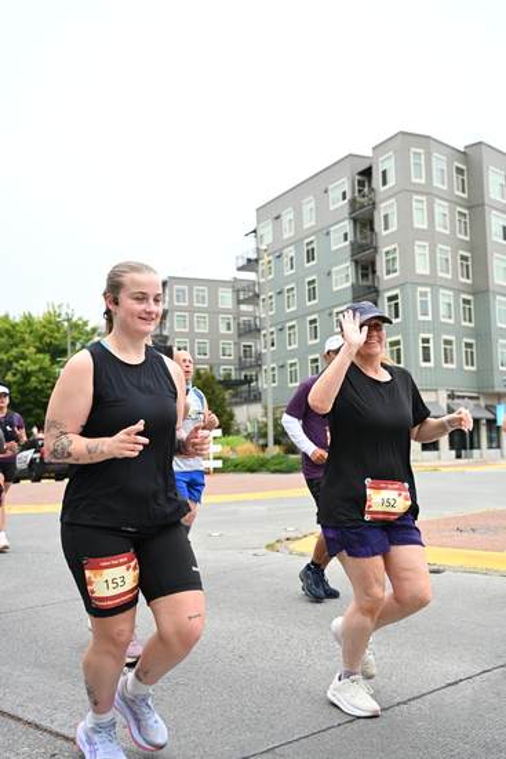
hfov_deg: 33.4
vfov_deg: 48.4
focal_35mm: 40
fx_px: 843
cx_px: 253
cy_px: 380
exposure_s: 1/800
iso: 1600
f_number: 4
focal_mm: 40
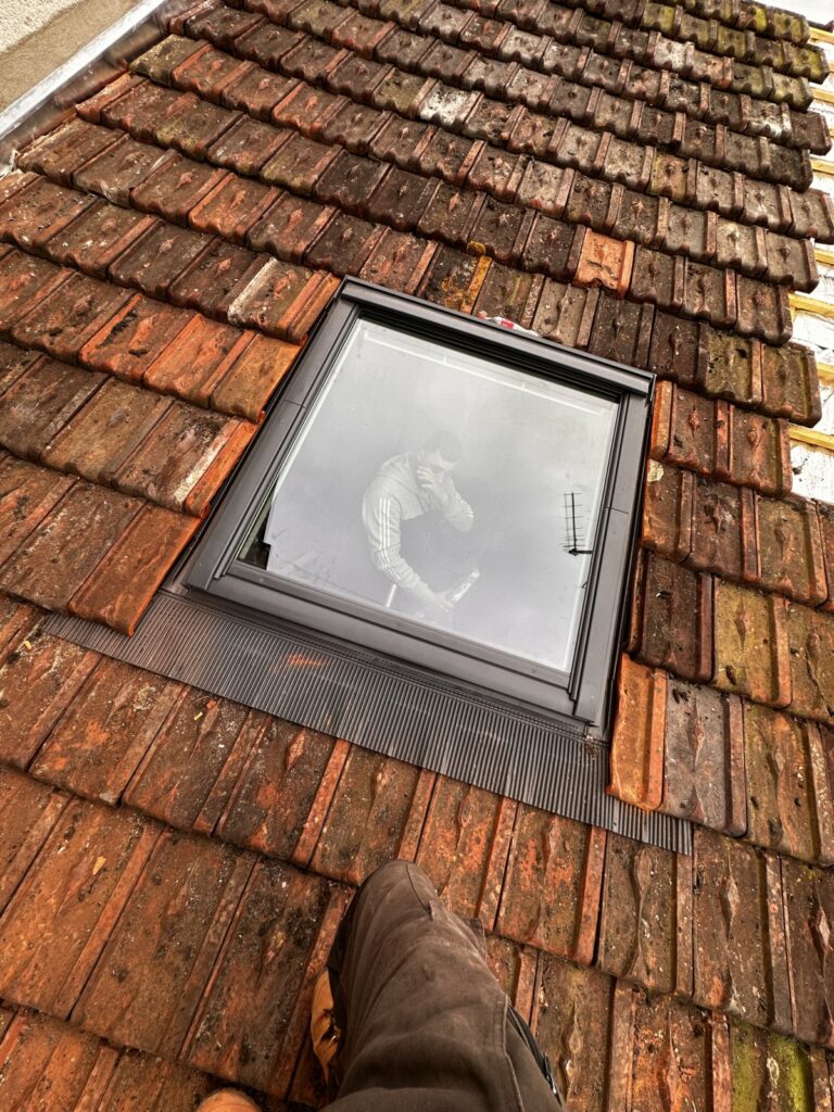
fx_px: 450
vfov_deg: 102.1
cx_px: 417
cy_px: 556
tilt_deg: -44.7
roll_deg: -17.8
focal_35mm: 14
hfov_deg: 85.7
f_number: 2.2
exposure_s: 1/156
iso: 40
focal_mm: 2.22
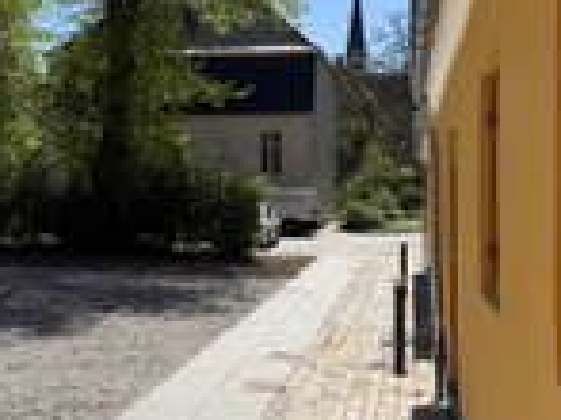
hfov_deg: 31.5
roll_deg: -0.8
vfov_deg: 23.9
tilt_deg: +2.6
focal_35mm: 61
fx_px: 988
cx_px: 204
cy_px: 157
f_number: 1.78
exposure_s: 1/4975
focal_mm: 6.76
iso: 80
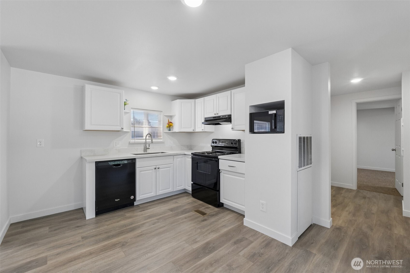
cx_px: 205
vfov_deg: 77.3
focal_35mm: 15
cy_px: 136
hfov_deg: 100.4
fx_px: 171
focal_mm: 10
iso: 250
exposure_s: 1/10
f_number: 9
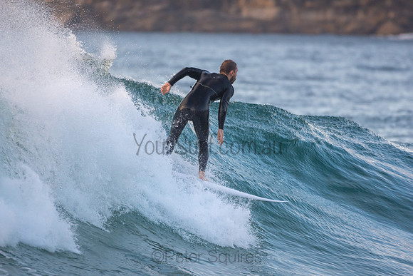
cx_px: 206
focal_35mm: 750
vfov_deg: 1.8
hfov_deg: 2.7
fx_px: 8606
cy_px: 138
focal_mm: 500
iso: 720
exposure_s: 1/500
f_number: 5.6
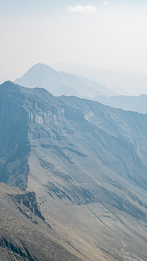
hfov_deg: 12.8
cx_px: 40
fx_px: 651
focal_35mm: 94
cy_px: 131
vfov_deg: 22.7
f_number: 8
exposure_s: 1/400
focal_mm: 32
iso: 200
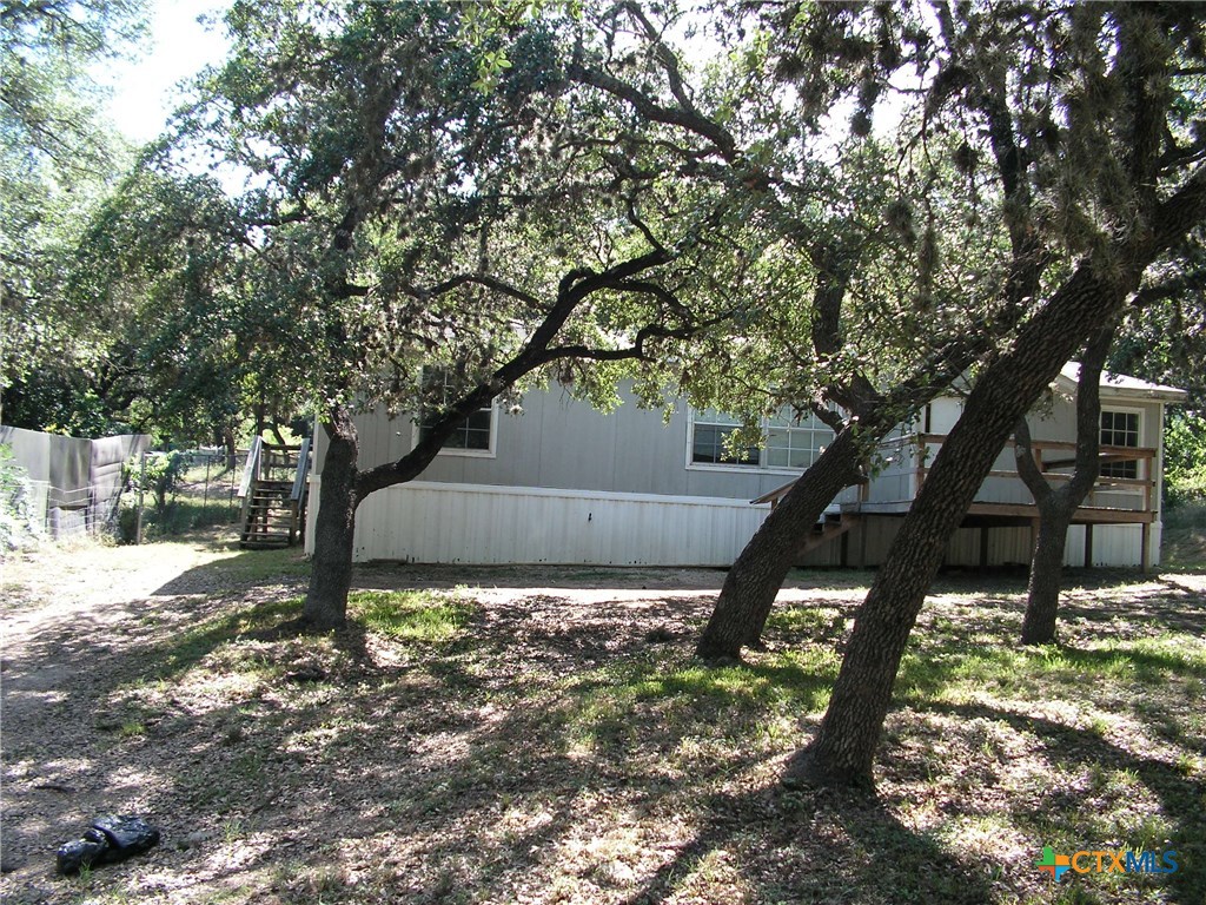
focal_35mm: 36
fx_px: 1254
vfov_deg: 39.7
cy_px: 452
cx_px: 603
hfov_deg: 51.4
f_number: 3.2
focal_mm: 6
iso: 50
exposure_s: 1/100
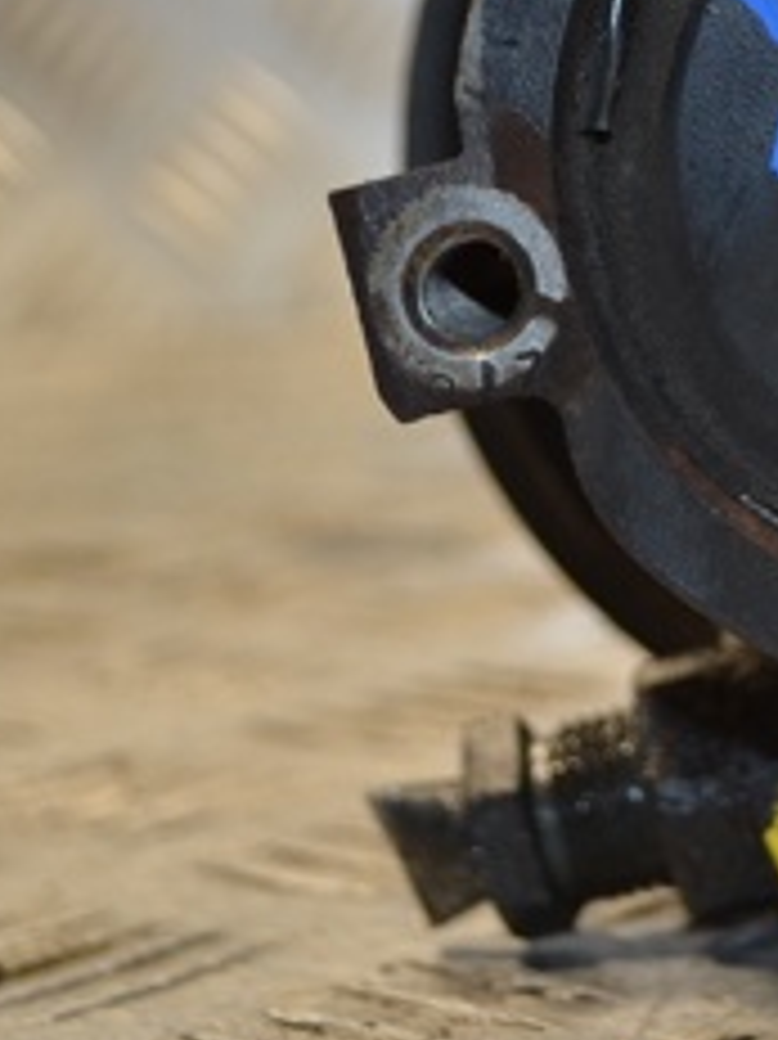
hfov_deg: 11.4
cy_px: 248
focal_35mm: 128
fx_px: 3839
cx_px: 904
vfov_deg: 15.3
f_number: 4.8
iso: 250
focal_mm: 32
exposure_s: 1/60
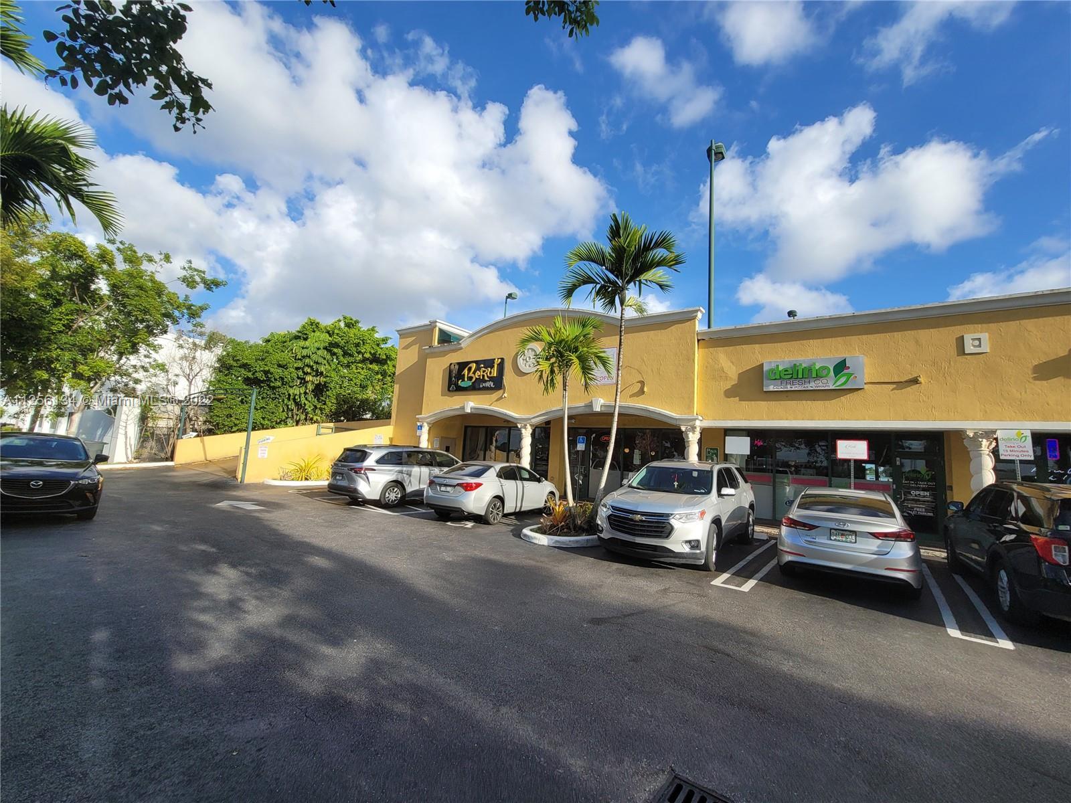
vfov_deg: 89.9
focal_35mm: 13
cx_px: 536
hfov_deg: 106.2
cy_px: 402
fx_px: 402
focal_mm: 2.2
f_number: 2.2
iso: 64
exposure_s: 1/1286
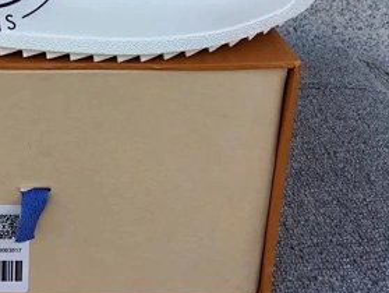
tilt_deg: -20.2
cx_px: 33
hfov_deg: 26.4
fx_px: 799
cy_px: 8
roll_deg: -1.1
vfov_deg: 20.2
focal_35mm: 71
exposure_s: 1/224
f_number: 2.4
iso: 25
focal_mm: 3.3
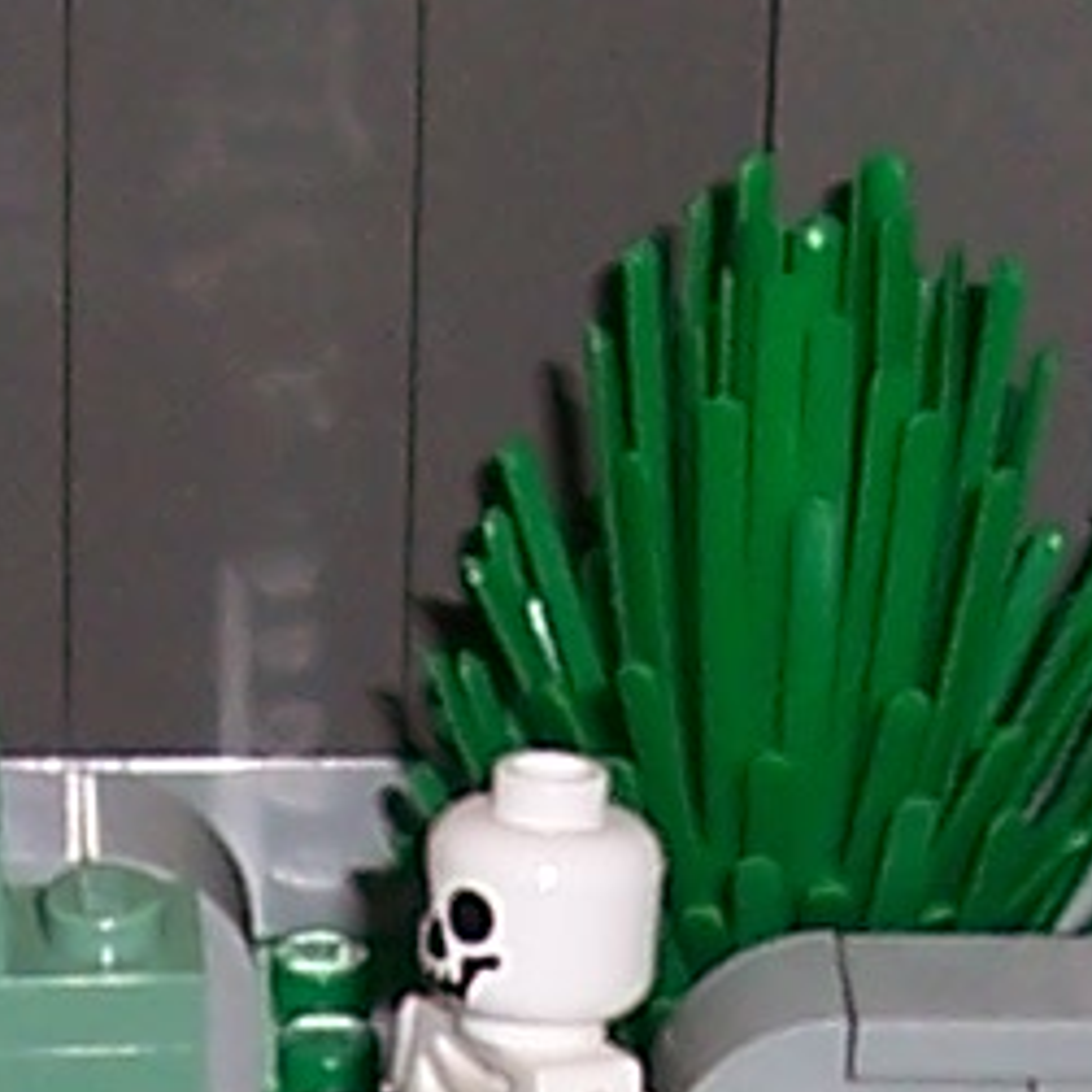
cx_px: 365
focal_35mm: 276
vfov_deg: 6.2
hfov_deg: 6.3
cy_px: 2084
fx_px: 9851
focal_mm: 5.6
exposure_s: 1/60
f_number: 2.7
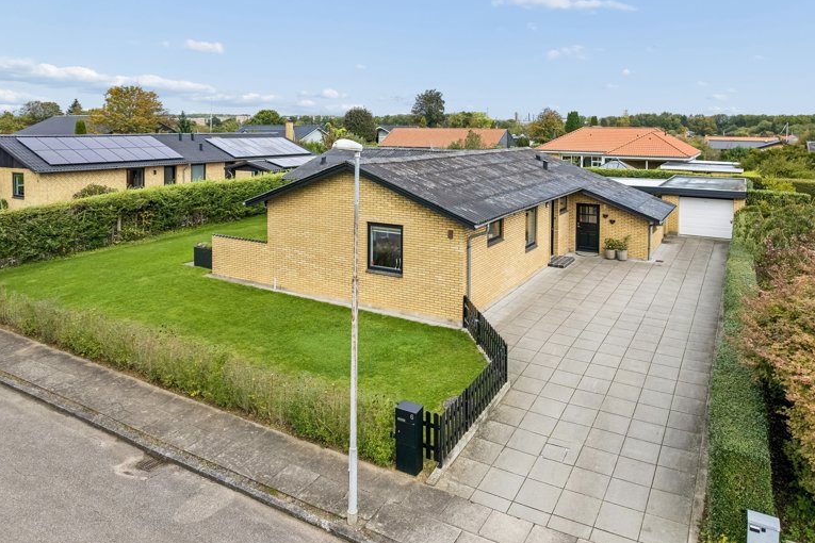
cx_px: 423
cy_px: 262
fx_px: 521
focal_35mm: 23
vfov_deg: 55.1
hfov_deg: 76.1
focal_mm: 8.4
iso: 120
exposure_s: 1/1000
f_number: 2.8
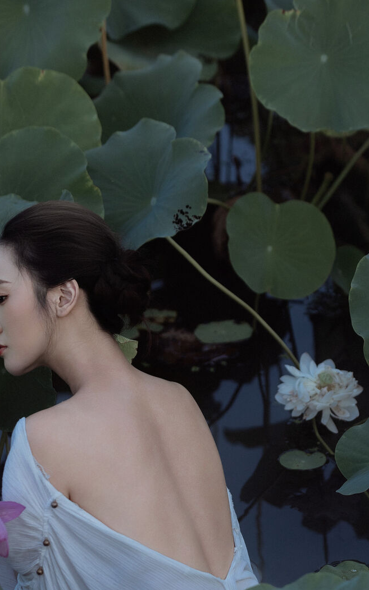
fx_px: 2751
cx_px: 235
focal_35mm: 171
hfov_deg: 7.7
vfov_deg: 12.2
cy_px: 473
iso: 320
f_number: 3.2
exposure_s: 1/500
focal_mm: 98
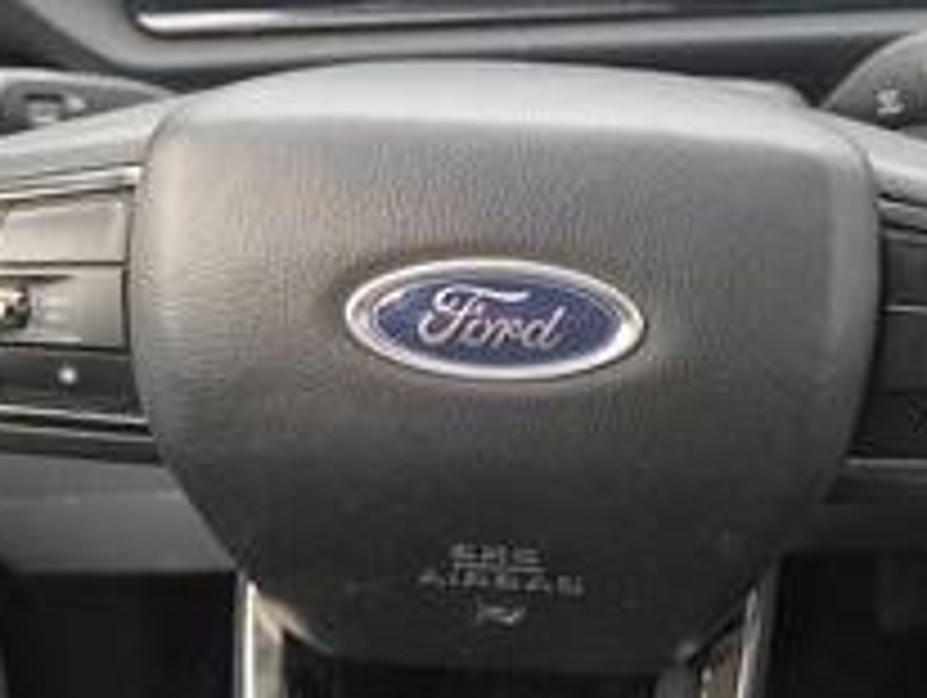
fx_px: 1367
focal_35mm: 51
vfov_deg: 28.5
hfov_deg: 37.3
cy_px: 268
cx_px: 569
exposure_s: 1/120
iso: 800
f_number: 1.65
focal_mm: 6.14
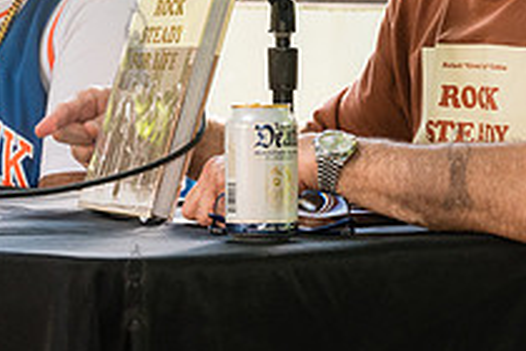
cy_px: 45
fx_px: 2747
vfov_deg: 7.3
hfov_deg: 10.9
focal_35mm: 188
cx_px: 133
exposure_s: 1/100
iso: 1250
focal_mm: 68
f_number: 7.1
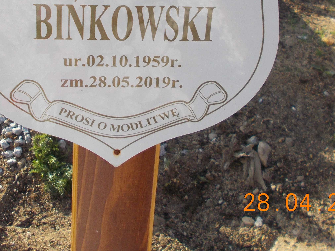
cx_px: 125
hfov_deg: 32.5
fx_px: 571
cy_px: -15
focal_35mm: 59
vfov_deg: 23.5
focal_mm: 4.6
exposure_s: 1/100
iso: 80
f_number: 8
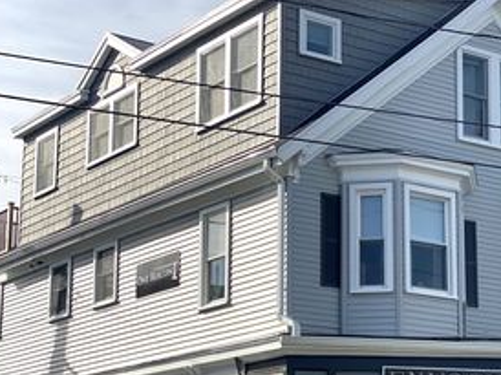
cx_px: 375
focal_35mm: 95
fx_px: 1374
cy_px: 283
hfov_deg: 20.5
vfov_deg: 15.5
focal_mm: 6
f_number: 2
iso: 20
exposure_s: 1/1996
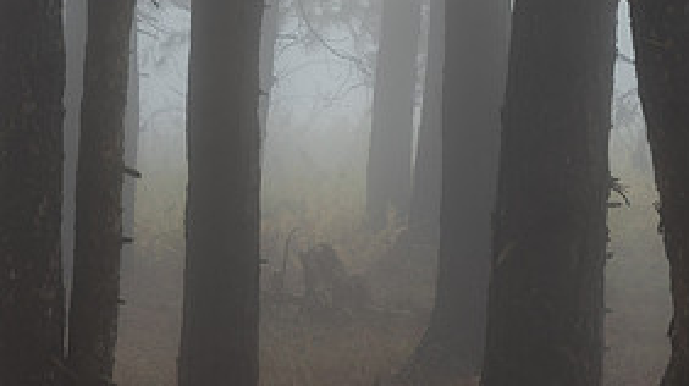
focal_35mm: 177
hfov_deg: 12.2
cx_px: 298
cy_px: -79
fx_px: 3231
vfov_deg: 6.8
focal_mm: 82
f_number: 10
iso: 100
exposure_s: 1/20
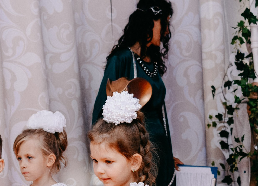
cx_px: 91
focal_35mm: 147
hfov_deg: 13.6
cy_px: 220
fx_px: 1081
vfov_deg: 9.7
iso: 500
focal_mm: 40
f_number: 4
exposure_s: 1/160
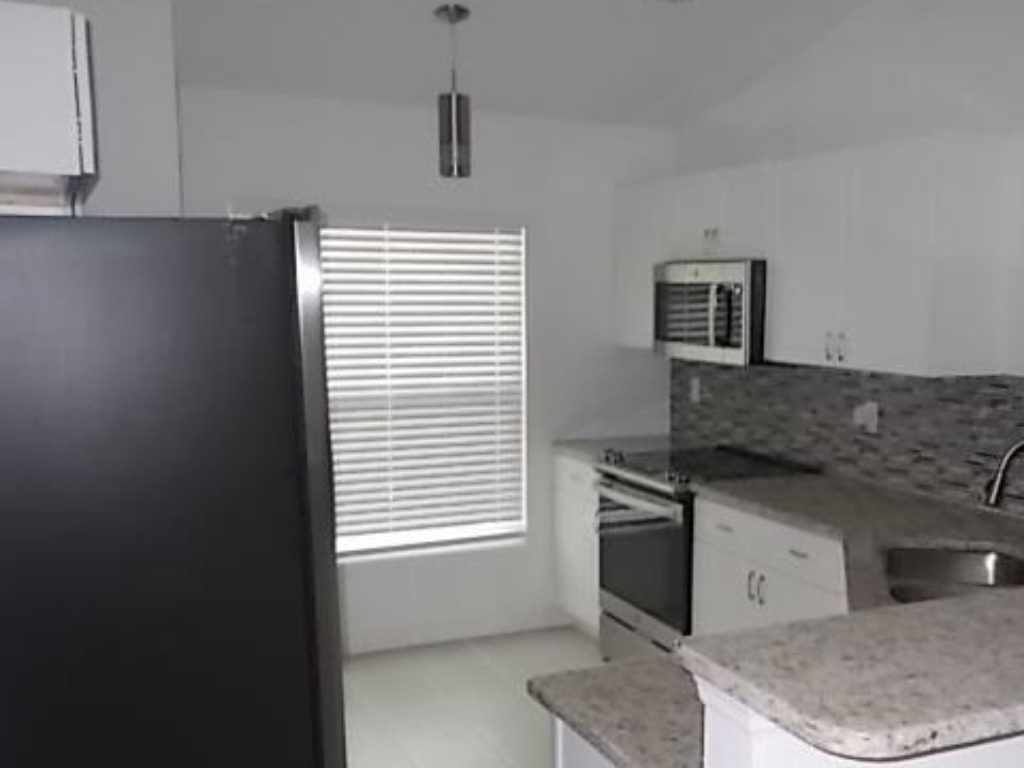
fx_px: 1183
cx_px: 631
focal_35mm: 40
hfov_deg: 46.4
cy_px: 448
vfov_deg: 35.9
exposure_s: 1/25
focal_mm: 5.3
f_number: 3.4
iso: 200
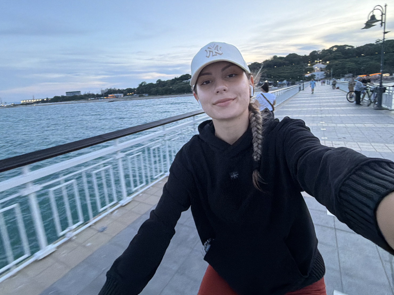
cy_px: 129
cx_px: 185
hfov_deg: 84.6
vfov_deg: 68.4
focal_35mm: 19
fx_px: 216
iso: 320
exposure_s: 1/84
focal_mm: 2.22
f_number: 2.2
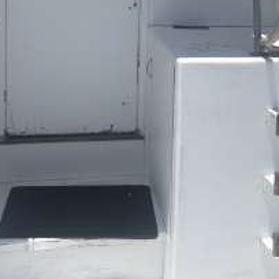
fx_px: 547
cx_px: 136
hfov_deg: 28.6
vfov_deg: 27.4
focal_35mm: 60
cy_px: 18
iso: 50
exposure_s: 1/8850
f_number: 1.6
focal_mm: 5.96
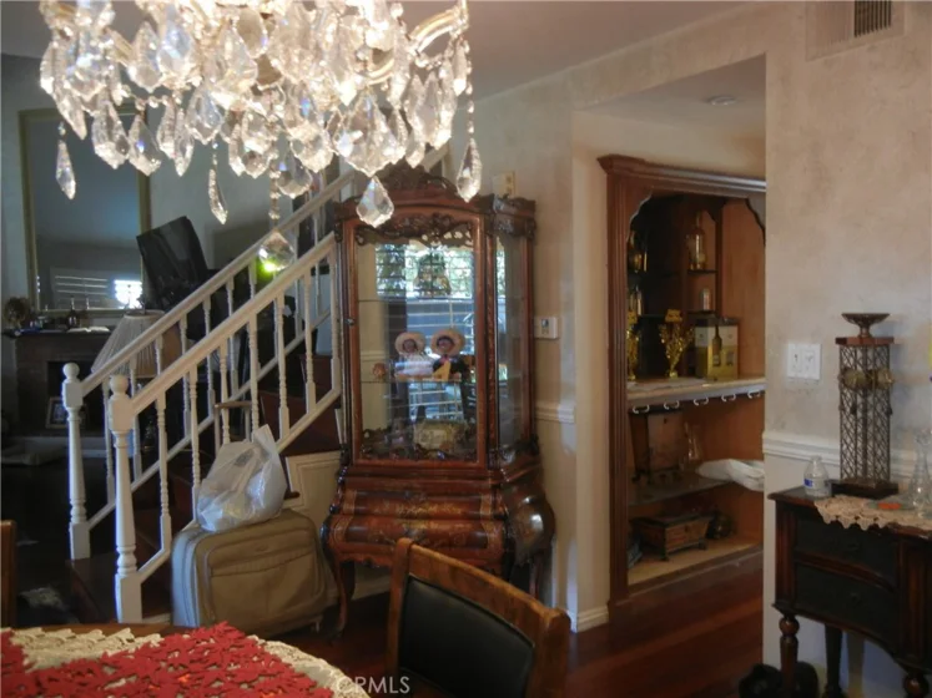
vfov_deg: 46.8
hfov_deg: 60.0
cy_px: 349
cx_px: 466
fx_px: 808
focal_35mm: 30
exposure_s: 1/9.8
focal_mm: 5.4
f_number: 3.5
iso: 400
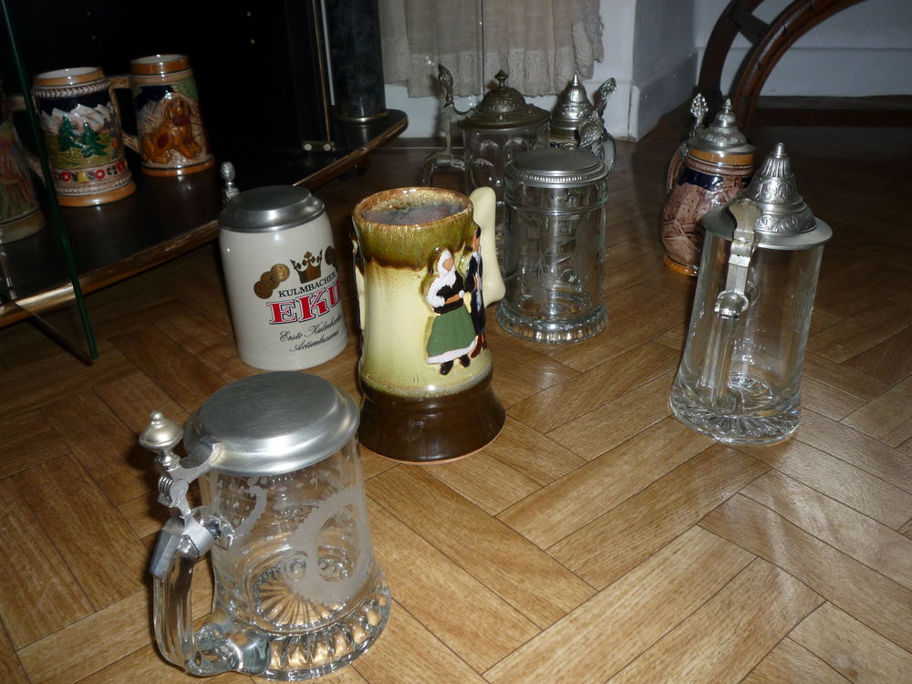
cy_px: 342
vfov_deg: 42.9
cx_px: 456
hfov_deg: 55.4
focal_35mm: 33
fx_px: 869
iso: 100
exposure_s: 1/30
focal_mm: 5.8
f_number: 3.6
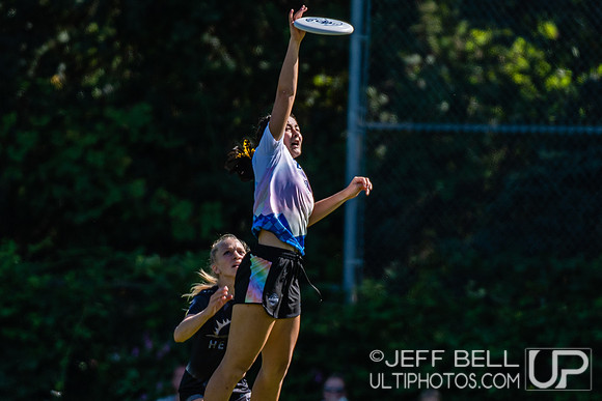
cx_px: 301
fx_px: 18610
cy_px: 247
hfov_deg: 1.9
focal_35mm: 1113
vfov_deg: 1.2
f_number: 4
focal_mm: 400
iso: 100
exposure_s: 1/1000
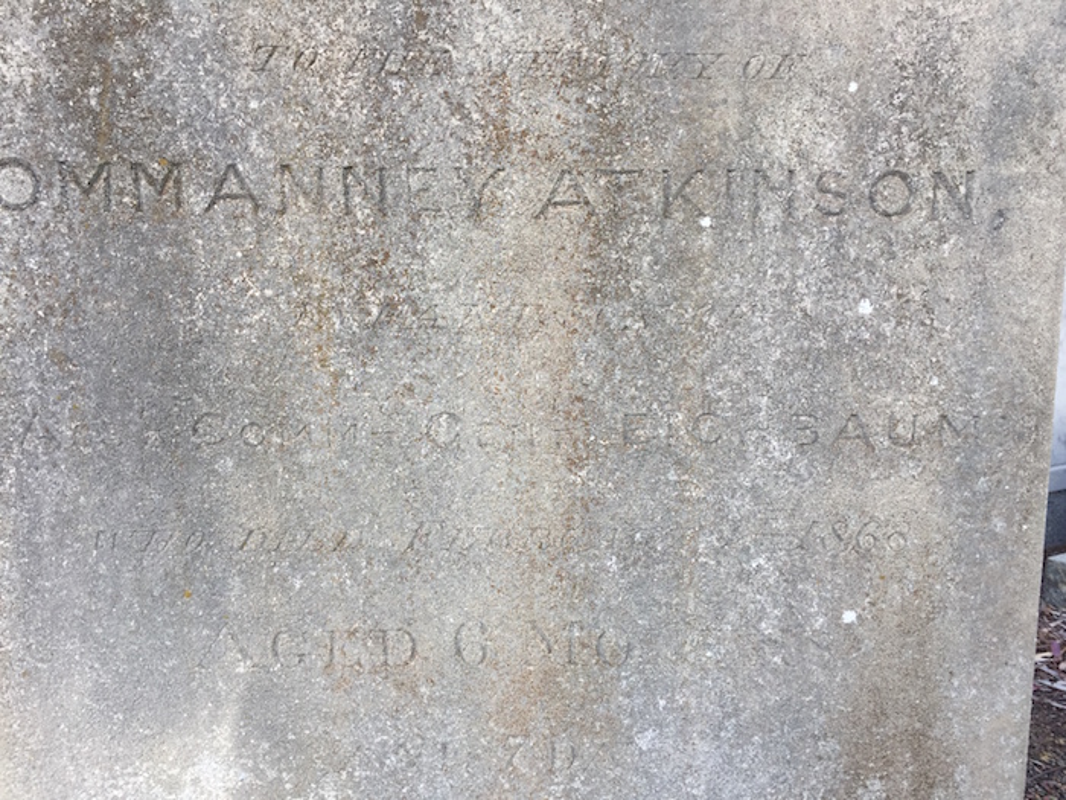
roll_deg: +1.3
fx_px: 893
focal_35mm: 29
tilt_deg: -8.4
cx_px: 533
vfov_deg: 48.2
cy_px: 400
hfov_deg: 61.7
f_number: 2.2
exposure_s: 1/286
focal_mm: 4.15
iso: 32
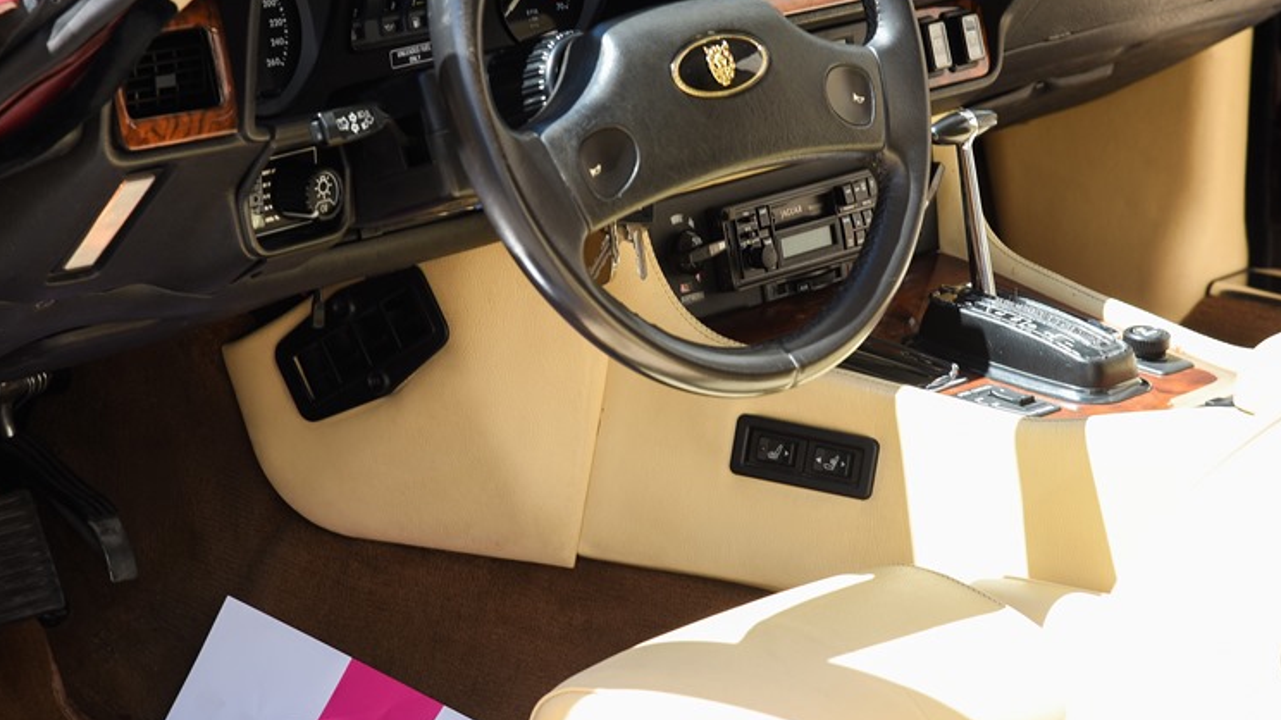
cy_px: 284
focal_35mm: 154
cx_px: 721
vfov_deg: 7.9
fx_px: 5229
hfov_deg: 14.0
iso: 200
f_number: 8
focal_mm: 120
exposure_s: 1/100
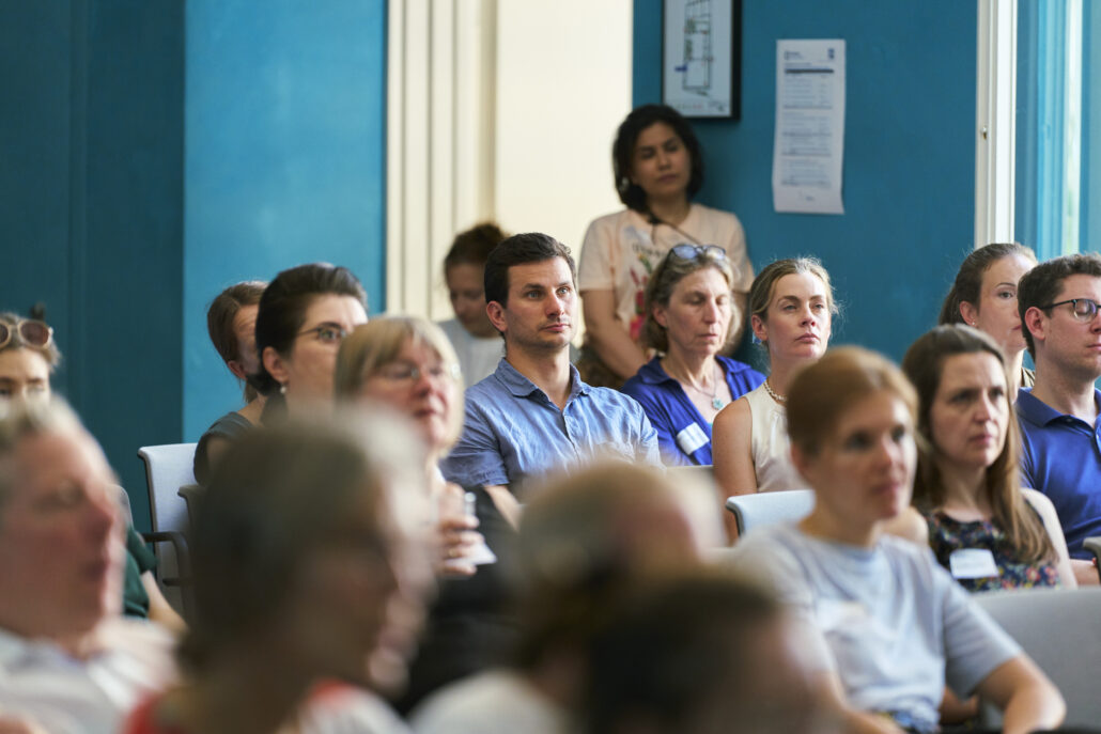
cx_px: 550
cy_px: 367
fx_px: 6117
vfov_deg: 6.9
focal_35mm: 200
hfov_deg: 10.3
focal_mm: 200
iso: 1250
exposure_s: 1/200
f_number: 2.8
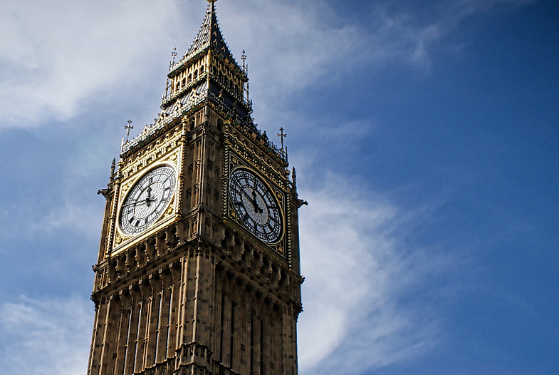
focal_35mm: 55
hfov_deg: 35.6
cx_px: 164
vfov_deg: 24.3
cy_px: 295
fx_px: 855
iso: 100
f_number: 10
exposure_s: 1/320
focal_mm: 18
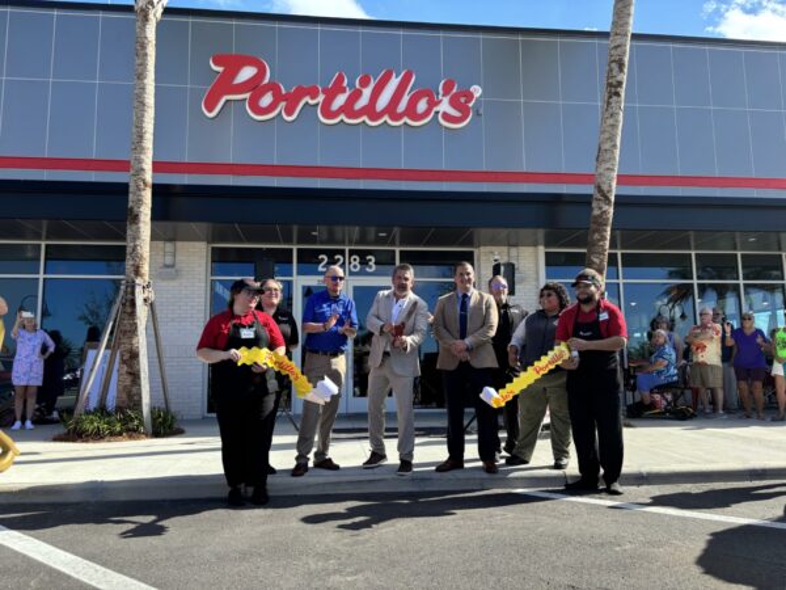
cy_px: 295
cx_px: 393
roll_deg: +1.2
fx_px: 590
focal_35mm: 26
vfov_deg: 53.1
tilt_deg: +6.6
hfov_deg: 67.3
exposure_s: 1/1037
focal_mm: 5.96
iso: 50
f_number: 1.6
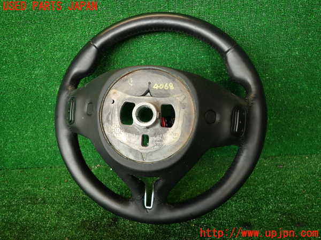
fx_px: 232
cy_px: 120
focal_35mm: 25
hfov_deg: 69.4
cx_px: 160
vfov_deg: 54.9
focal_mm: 4.5
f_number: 2
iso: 100
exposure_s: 1/60
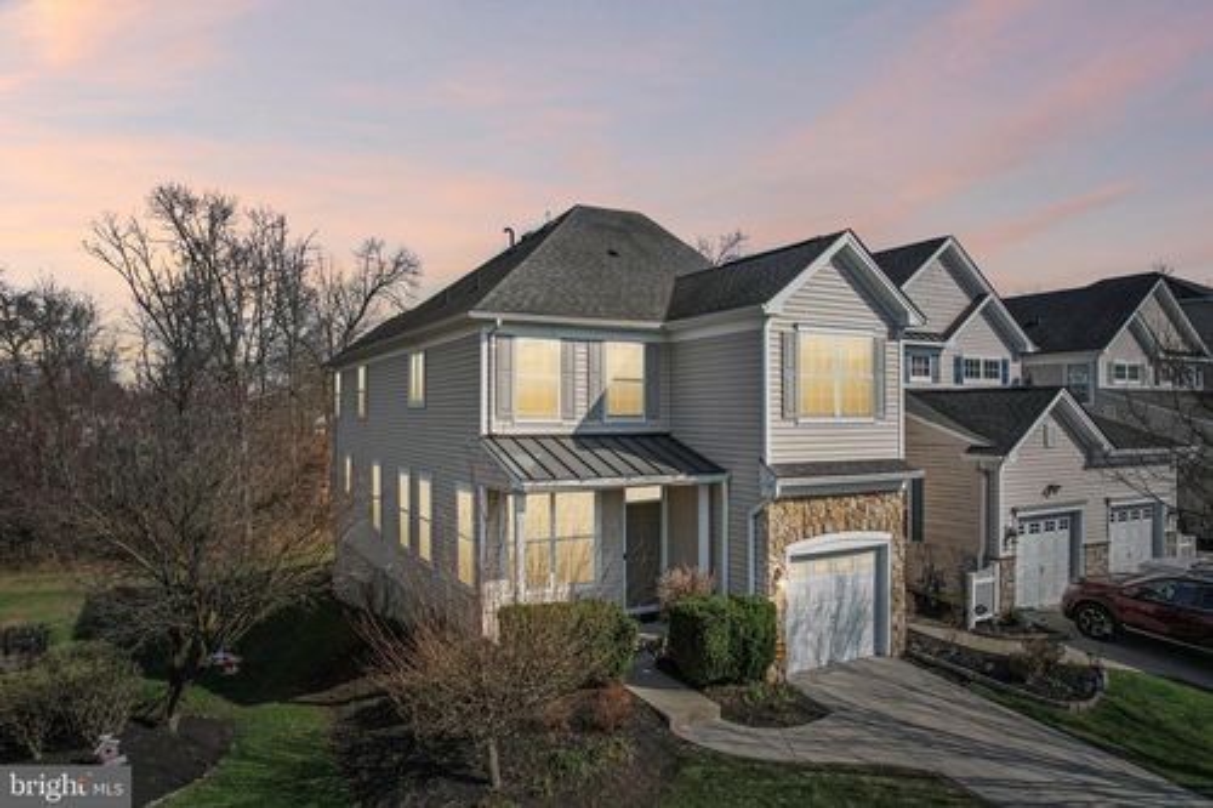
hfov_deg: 78.6
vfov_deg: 57.2
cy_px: 404
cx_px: 606
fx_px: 741
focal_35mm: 22
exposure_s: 1/2500
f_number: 2.8
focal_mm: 8.4
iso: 130
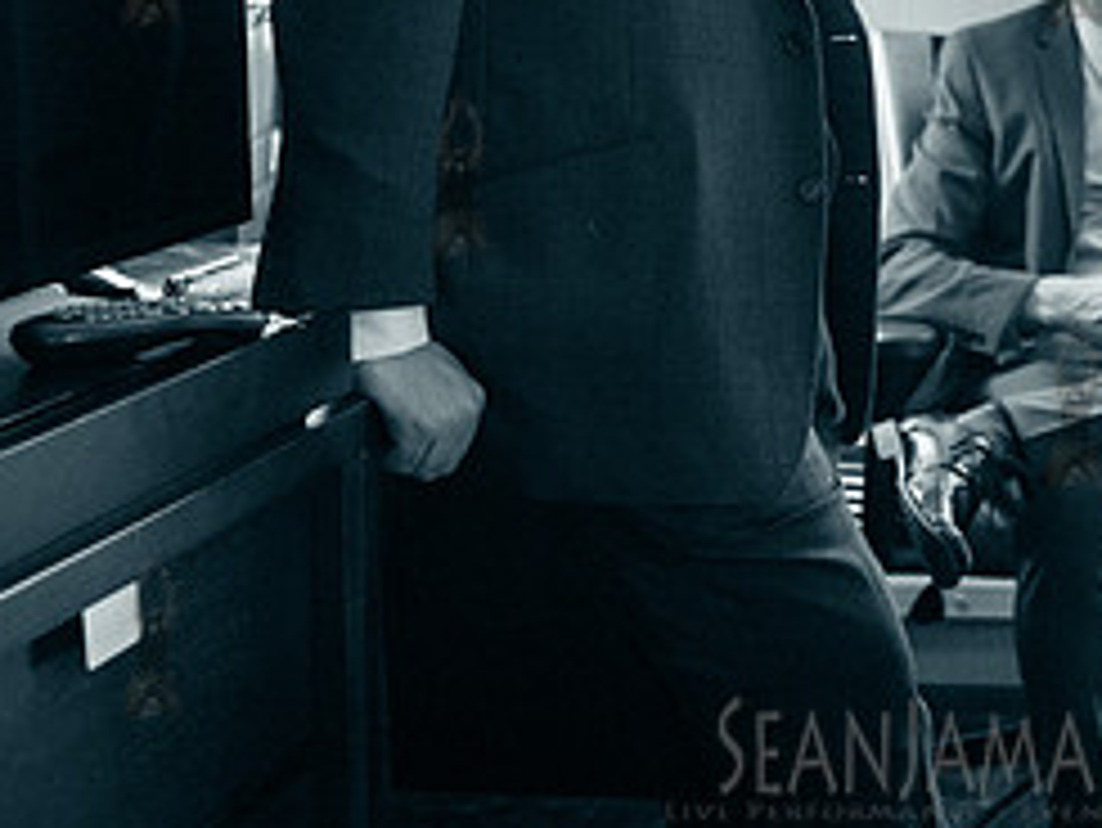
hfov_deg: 19.8
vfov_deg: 15.1
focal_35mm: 97
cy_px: 59
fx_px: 3090
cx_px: 1038
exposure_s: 1/125
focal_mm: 35
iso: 3200
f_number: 3.2
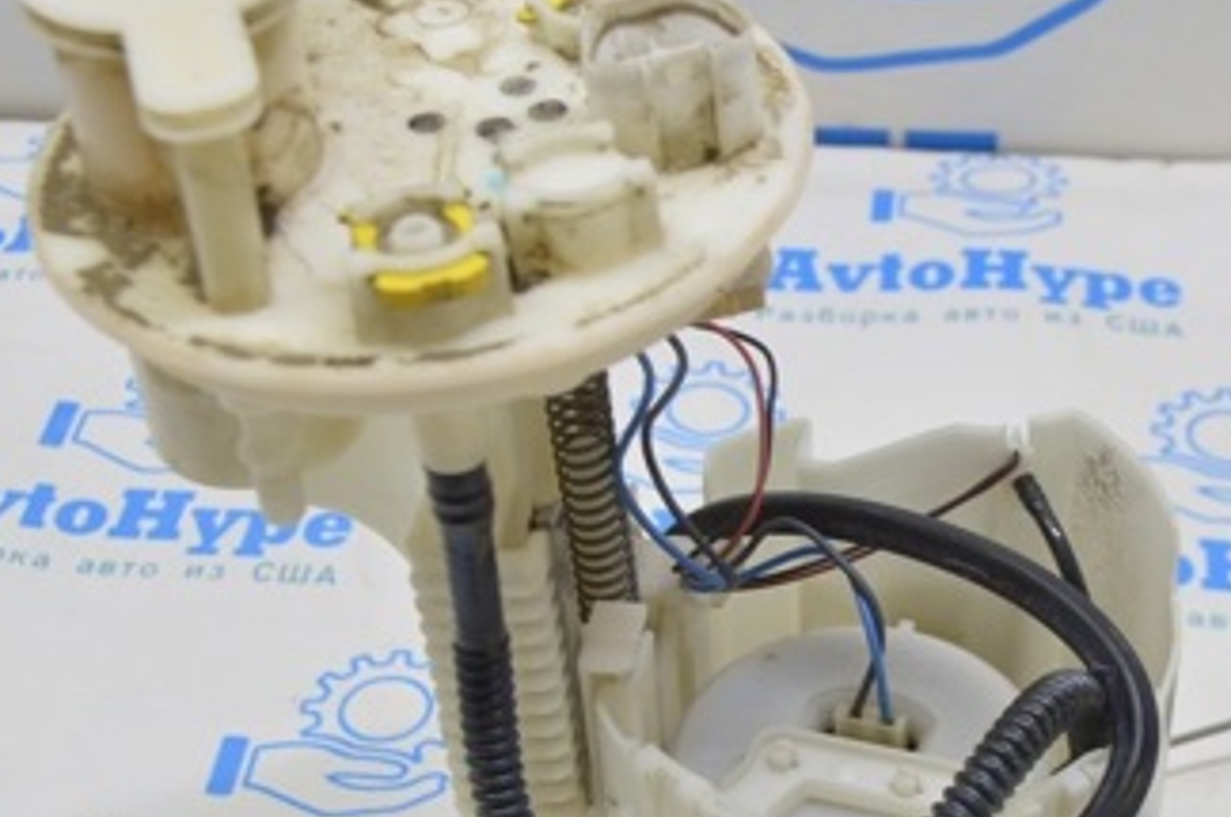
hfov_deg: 27.3
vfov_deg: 18.3
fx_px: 2526
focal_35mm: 74
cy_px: 553
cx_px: 741
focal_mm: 25
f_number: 5.6
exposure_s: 1/20
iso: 400
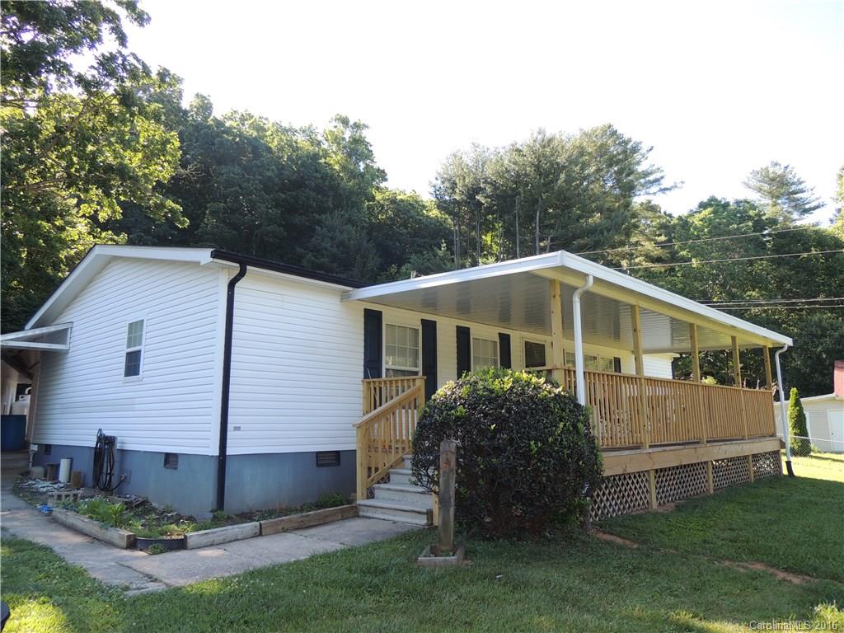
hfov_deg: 71.6
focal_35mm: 24
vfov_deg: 56.8
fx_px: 585
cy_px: 316
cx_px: 422
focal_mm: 4.3
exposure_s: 1/160
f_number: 3
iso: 100
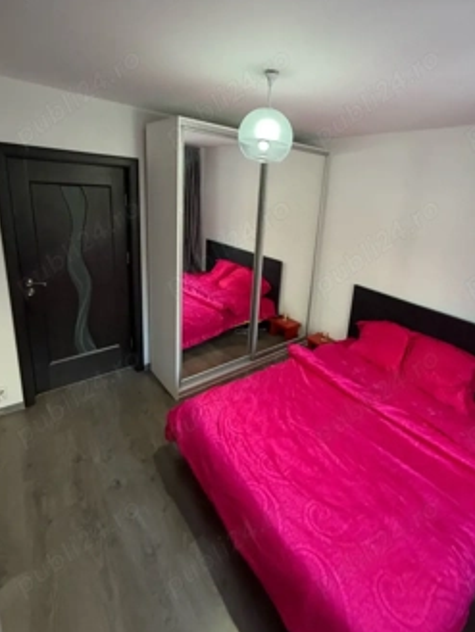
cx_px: 265
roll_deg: -4.2
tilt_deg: -13.9
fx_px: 311
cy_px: 271
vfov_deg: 90.4
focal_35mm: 17
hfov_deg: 74.5
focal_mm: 2.22
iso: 320
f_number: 2.2
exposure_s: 1/50
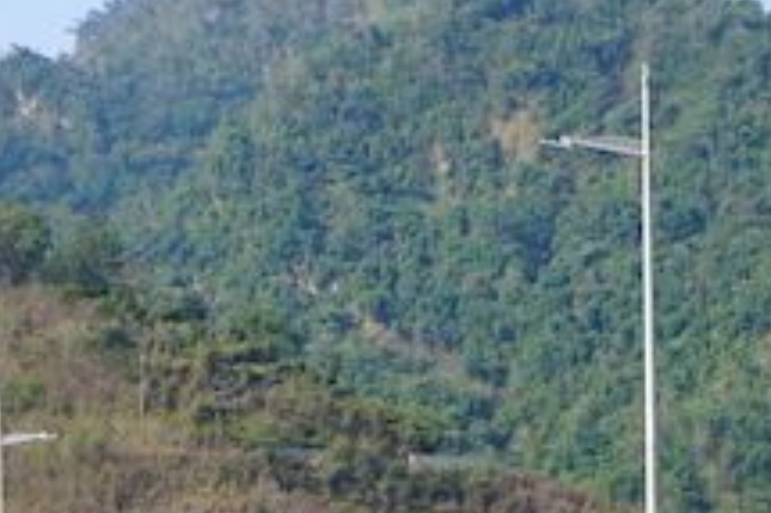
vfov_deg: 8.2
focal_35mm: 167
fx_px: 3574
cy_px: 465
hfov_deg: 12.3
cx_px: 330
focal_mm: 35
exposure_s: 1/400
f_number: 9
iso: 200
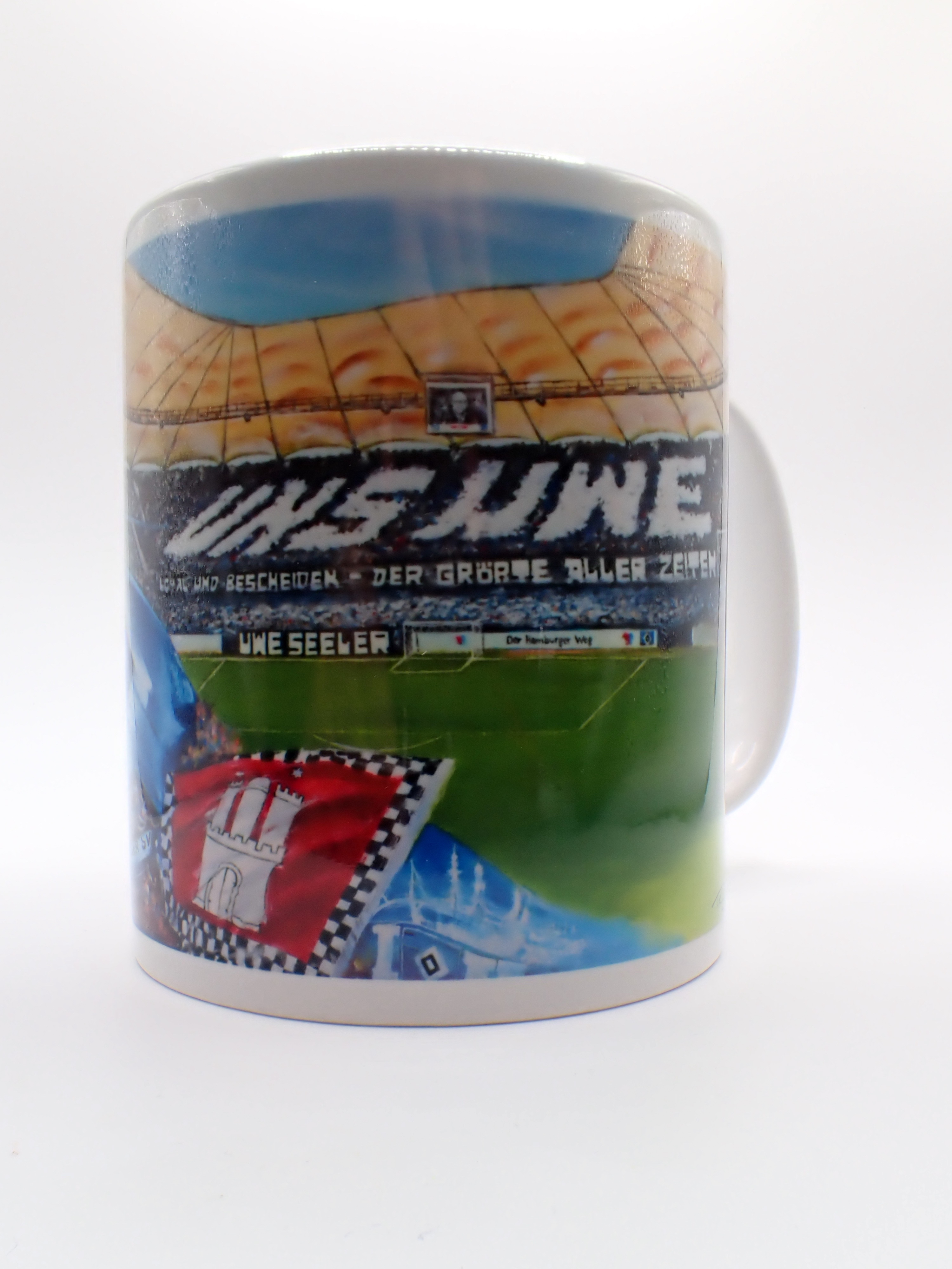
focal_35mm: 30
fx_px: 1100
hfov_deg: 46.8
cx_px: 476
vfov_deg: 60.0
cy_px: 634
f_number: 3.2
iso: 125
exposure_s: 1/125
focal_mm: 5.4
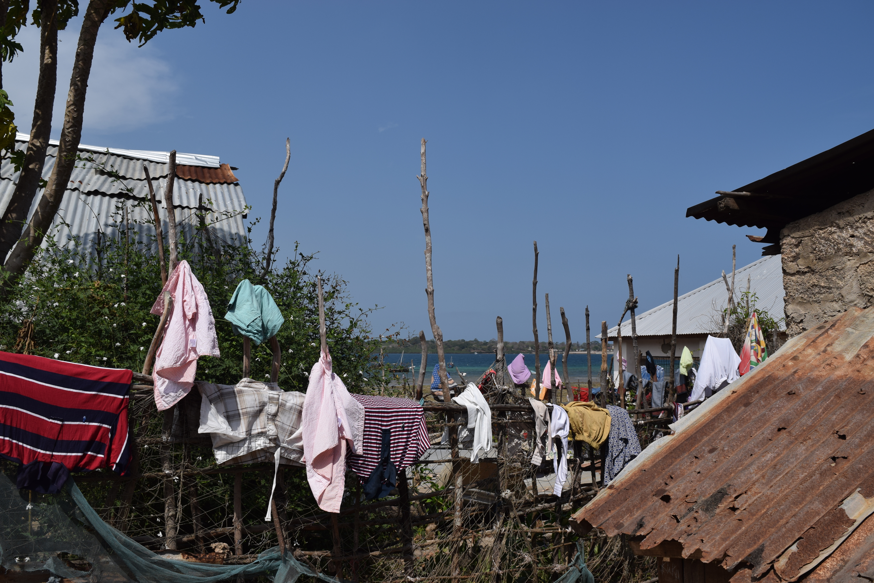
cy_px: 292
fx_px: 801
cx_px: 437
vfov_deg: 40.0
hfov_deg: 57.2
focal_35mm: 33
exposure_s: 1/800
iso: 100
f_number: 8
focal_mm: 22
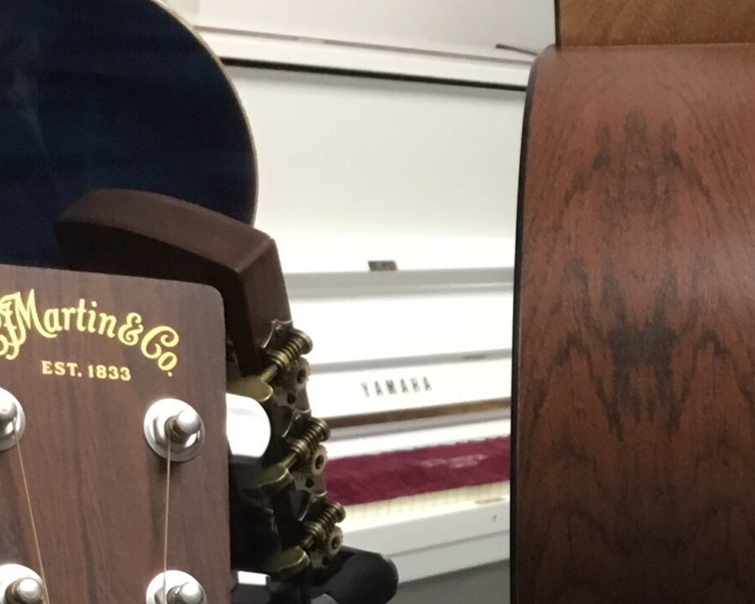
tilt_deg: -25.6
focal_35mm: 87
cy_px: 942
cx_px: 689
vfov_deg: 16.0
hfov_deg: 21.5
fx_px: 1944
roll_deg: -10.5
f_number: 2.4
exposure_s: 1/33
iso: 160
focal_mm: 3.3
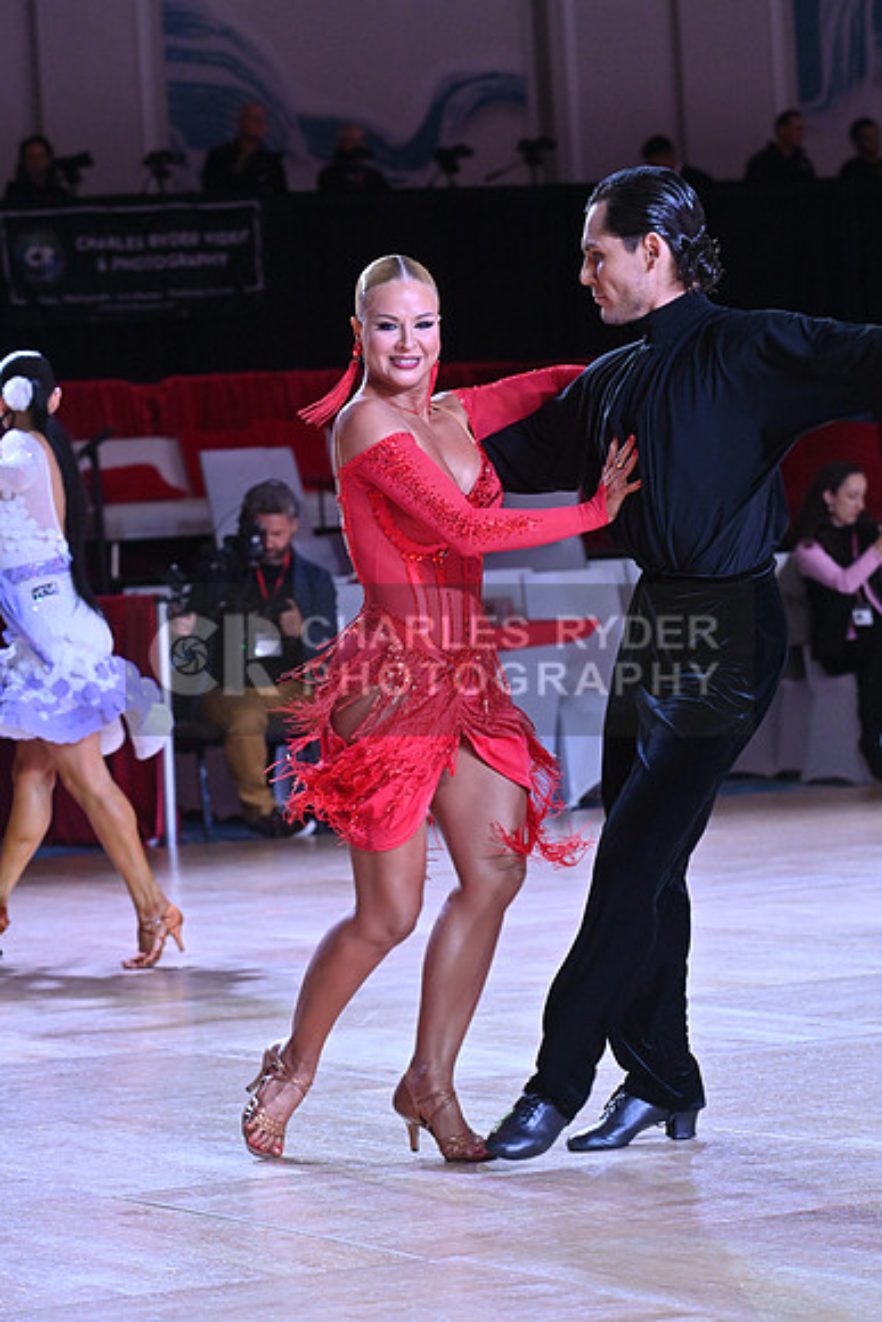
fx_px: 5325
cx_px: 441
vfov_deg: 14.2
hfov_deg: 9.5
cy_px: 661
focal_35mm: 145
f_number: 7.1
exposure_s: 1/400
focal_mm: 145
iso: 4000
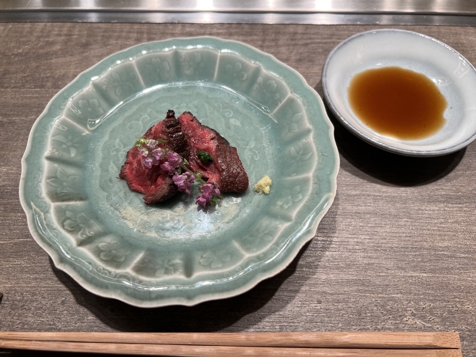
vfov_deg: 53.1
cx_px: 238
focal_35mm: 26
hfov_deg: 67.3
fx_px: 358
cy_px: 178
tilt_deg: -61.4
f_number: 1.5
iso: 40
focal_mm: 5.7
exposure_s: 1/100
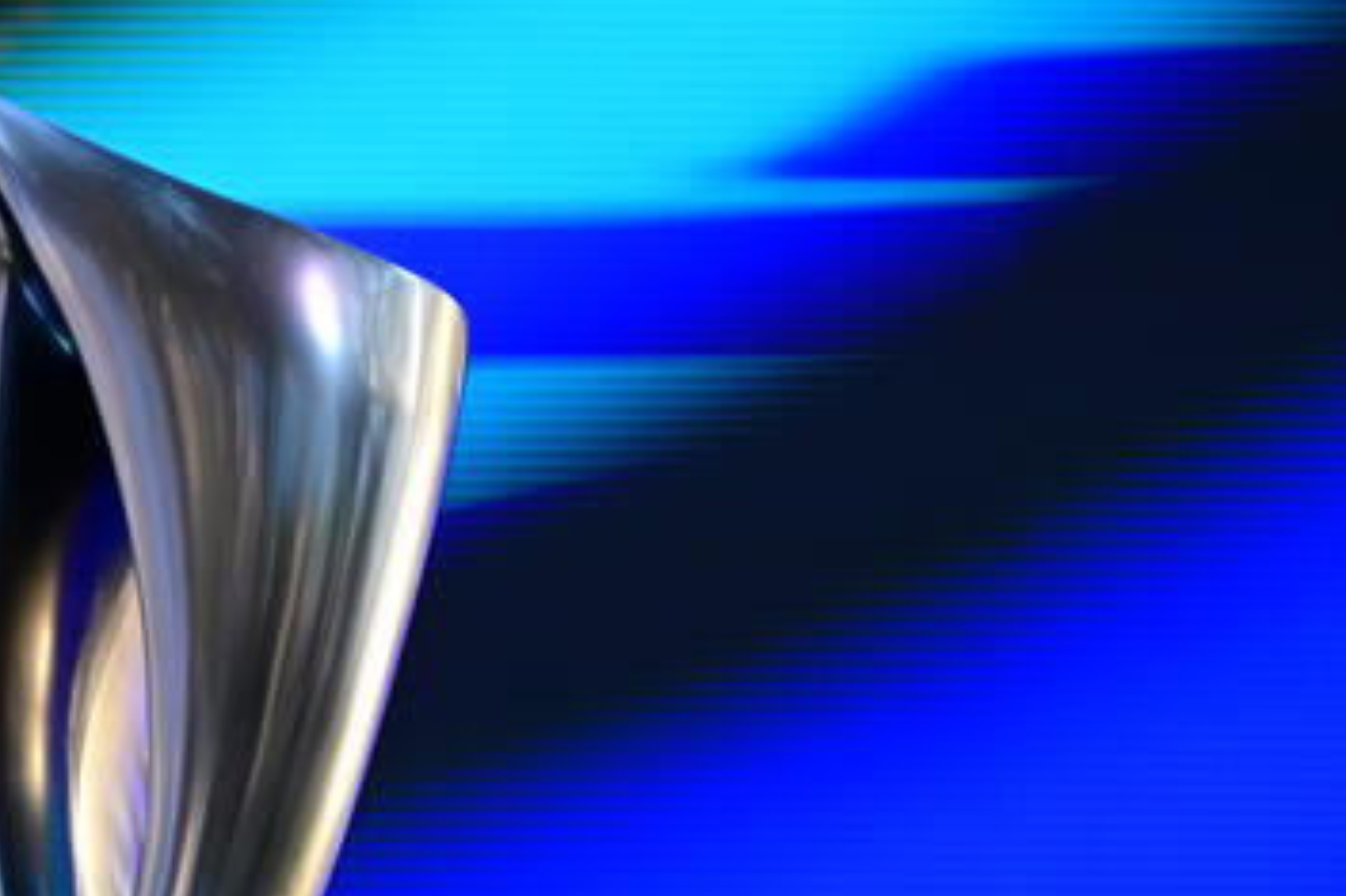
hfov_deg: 6.0
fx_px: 12855
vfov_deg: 4.0
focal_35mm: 344
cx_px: -217
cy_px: 1041
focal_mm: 135
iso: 1000
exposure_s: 1/13000
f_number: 1.8
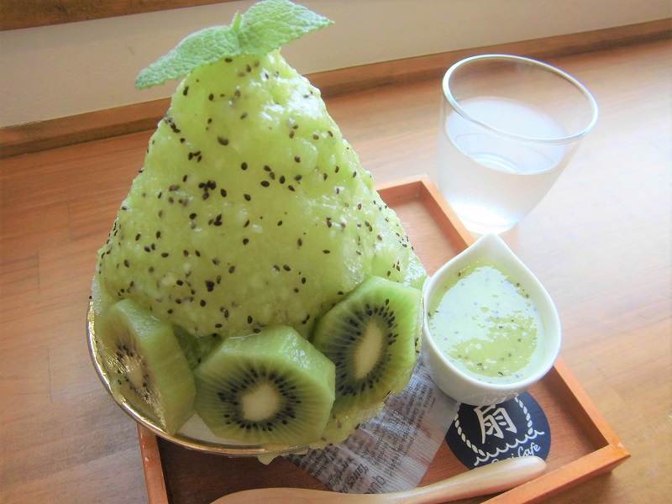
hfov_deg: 67.3
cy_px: 252
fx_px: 505
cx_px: 336
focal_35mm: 26
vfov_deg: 53.1
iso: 100
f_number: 2.8
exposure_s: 1/100
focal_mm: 4.7
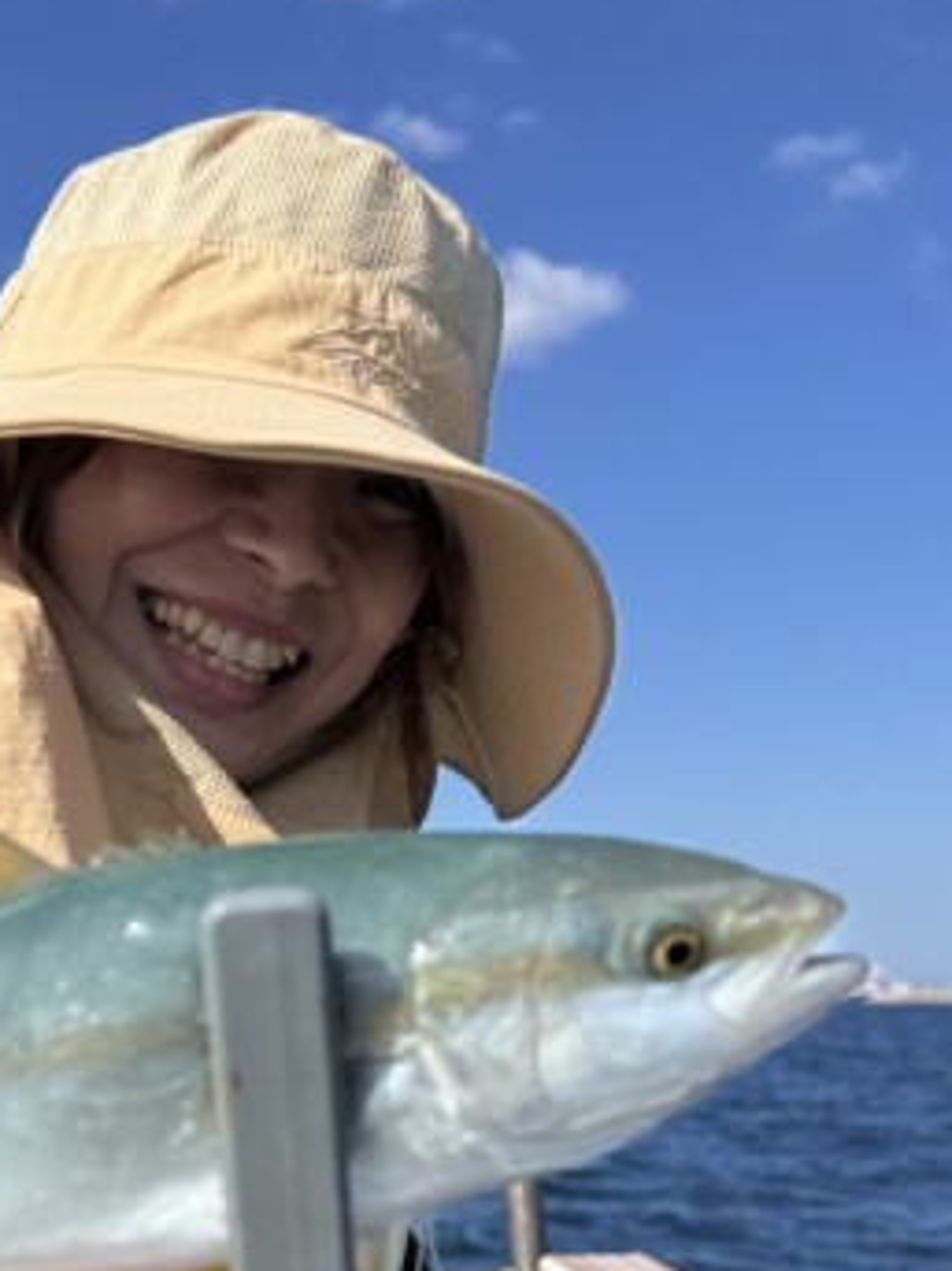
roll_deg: -0.6
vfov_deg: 33.2
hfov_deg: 25.2
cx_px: 63
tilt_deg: -0.5
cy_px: 1041
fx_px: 2055
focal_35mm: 56
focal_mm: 6.76
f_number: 1.78
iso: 80
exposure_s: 1/4608
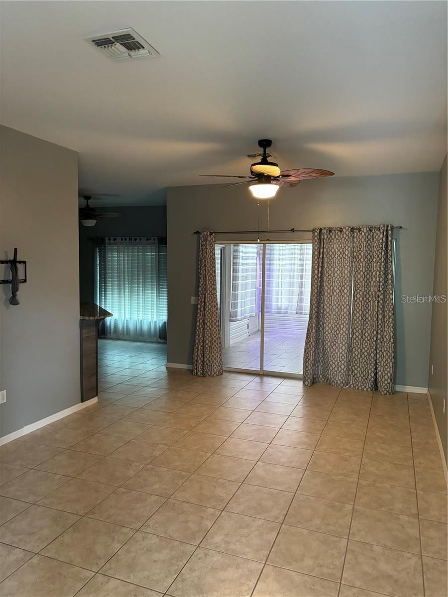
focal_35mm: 26
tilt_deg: -4.6
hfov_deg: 53.1
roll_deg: -2.2
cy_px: 298
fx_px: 449
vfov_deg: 67.3
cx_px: 224
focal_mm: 5.96
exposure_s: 1/60
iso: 500
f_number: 1.6
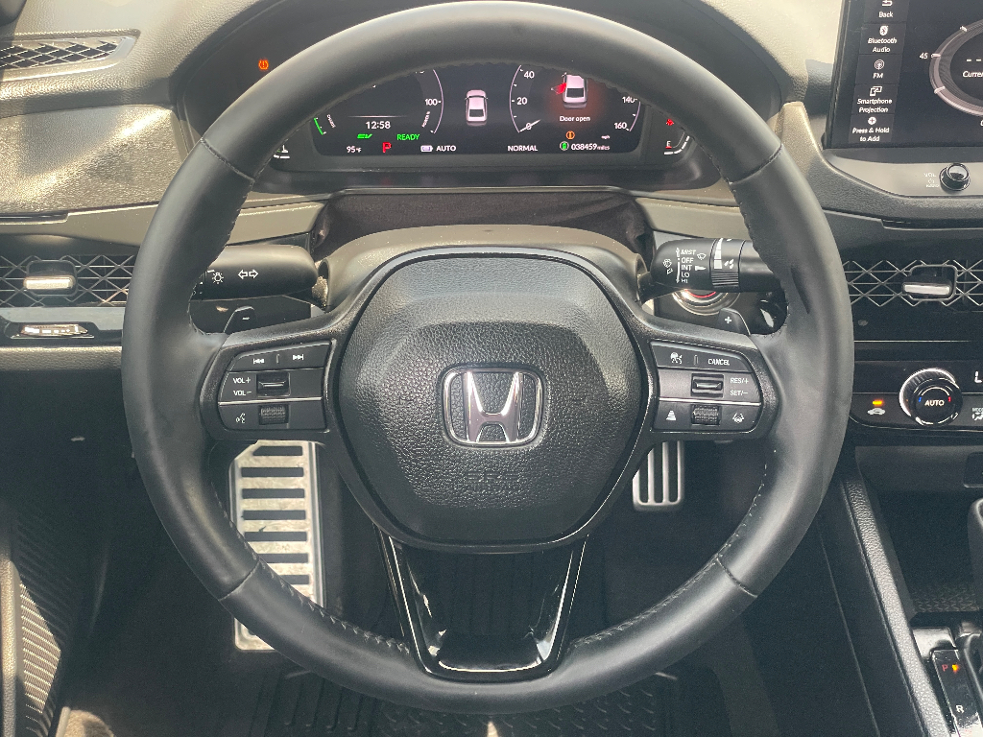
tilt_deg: -30.8
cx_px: 492
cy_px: 368
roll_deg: -0.8
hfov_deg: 36.8
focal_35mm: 52
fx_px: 1477
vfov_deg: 28.0
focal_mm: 6
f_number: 2
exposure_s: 1/60
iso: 200
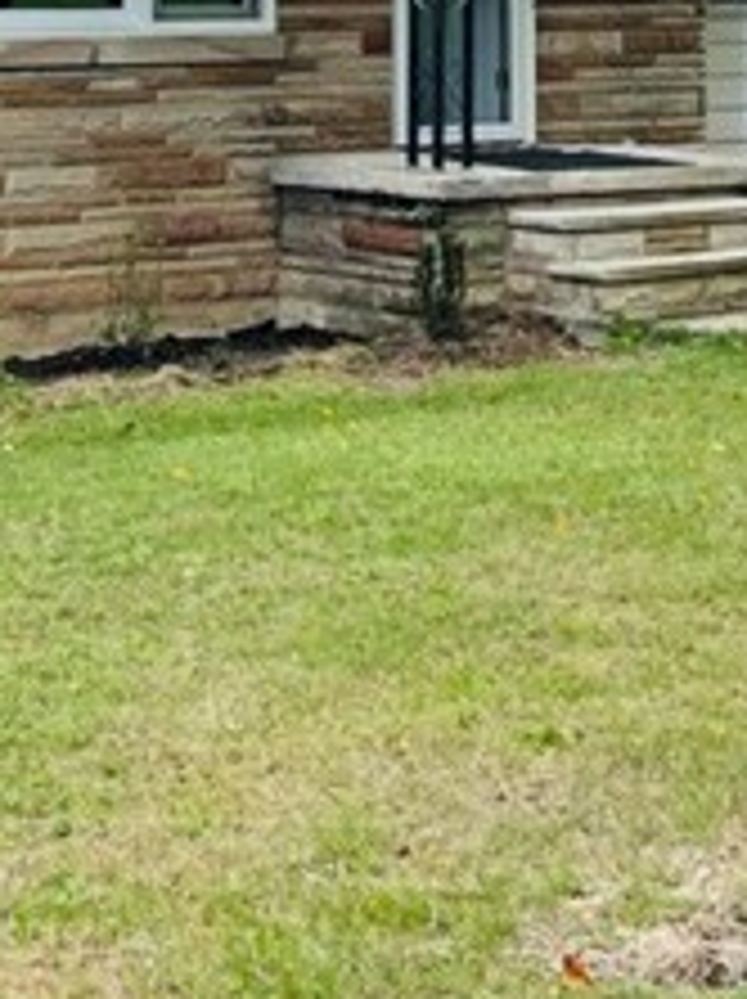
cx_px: 266
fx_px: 3459
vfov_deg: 15.7
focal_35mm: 120
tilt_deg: +2.2
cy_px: -243
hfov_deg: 12.3
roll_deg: -0.3
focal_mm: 5.7
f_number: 1.5
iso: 50
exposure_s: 1/1808
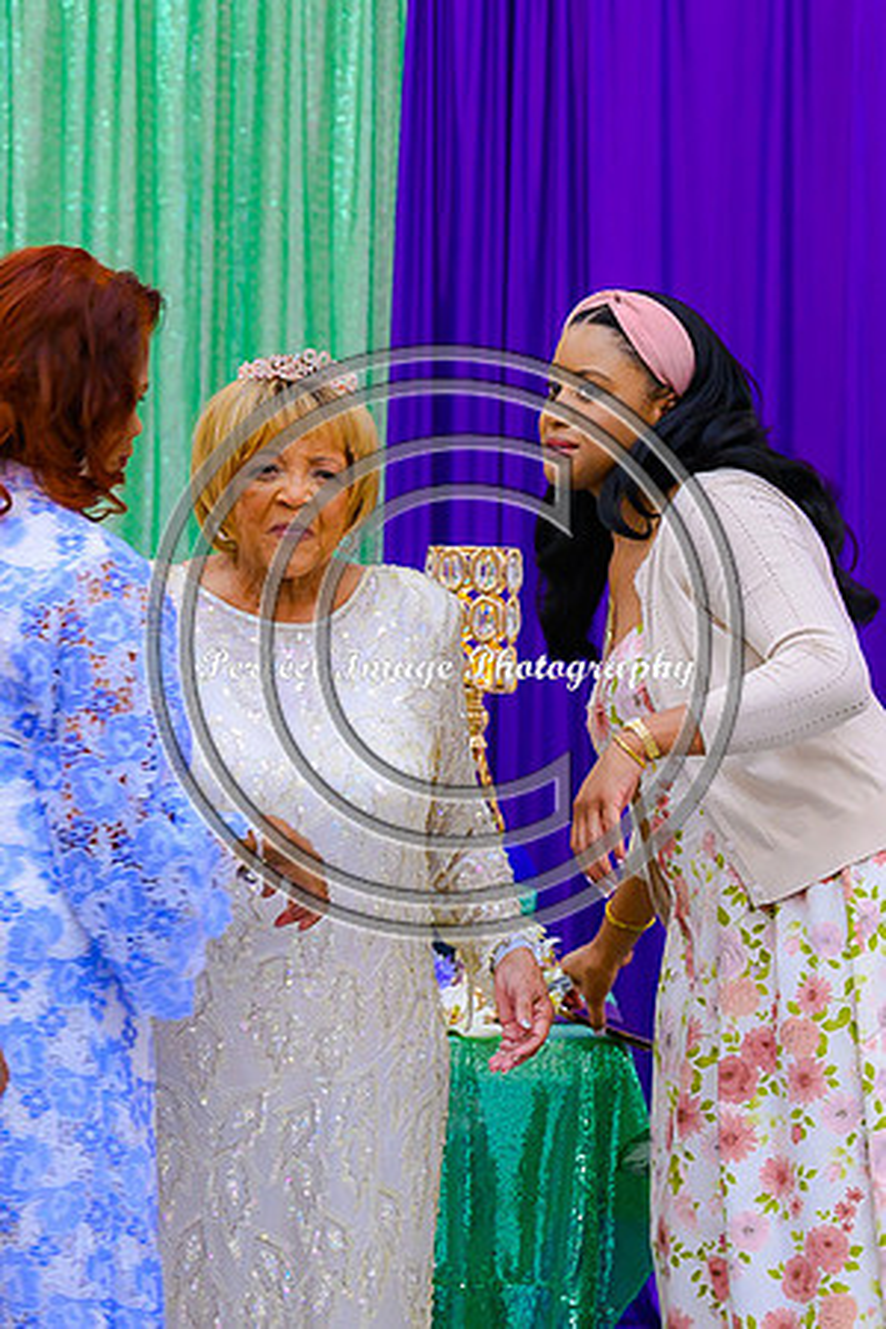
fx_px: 5817
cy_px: 664
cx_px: 122
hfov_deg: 8.7
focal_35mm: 158
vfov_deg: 13.0
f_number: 2.8
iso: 450
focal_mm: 70
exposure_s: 1/100
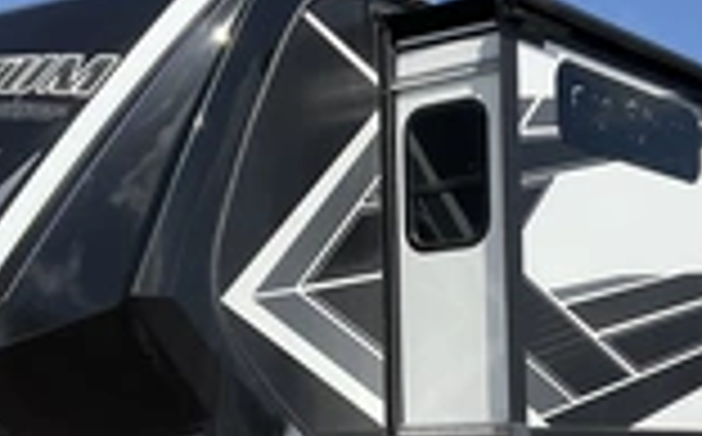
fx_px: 1509
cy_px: 364
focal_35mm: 79
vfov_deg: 16.3
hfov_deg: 26.1
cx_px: 410
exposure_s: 1/2141
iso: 25
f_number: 1.8
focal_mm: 3
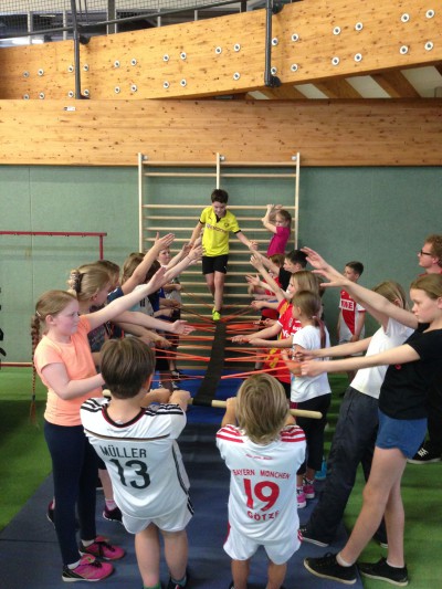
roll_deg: -1.9
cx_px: 221
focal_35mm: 33
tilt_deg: -5.8
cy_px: 294
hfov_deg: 43.0
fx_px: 562
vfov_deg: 55.3
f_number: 2.4
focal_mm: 4.12
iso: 320
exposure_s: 1/20
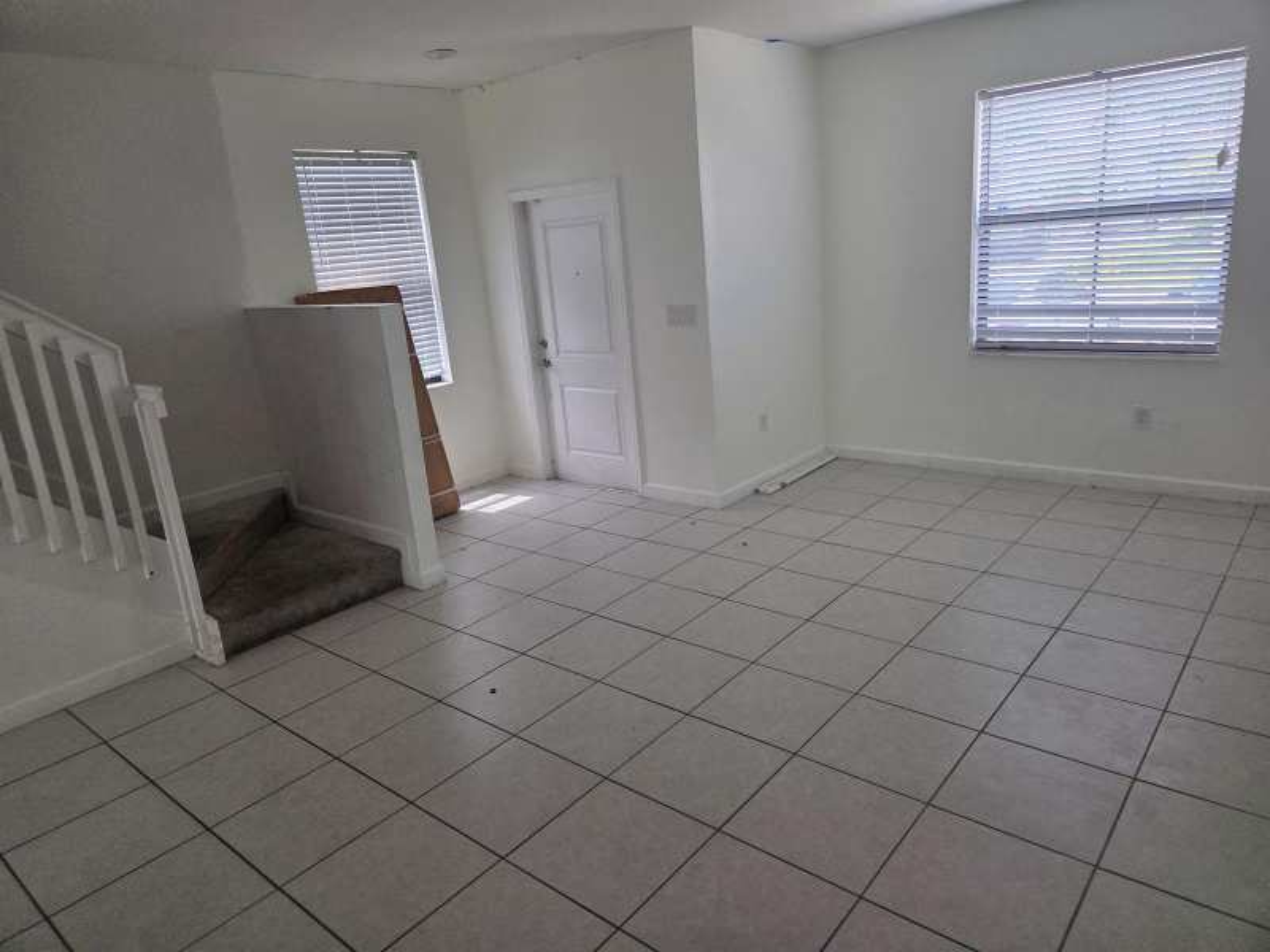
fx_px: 844
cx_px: 635
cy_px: 476
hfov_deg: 73.9
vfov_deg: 58.9
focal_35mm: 23
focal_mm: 5.4
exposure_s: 1/180
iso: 160
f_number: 1.8
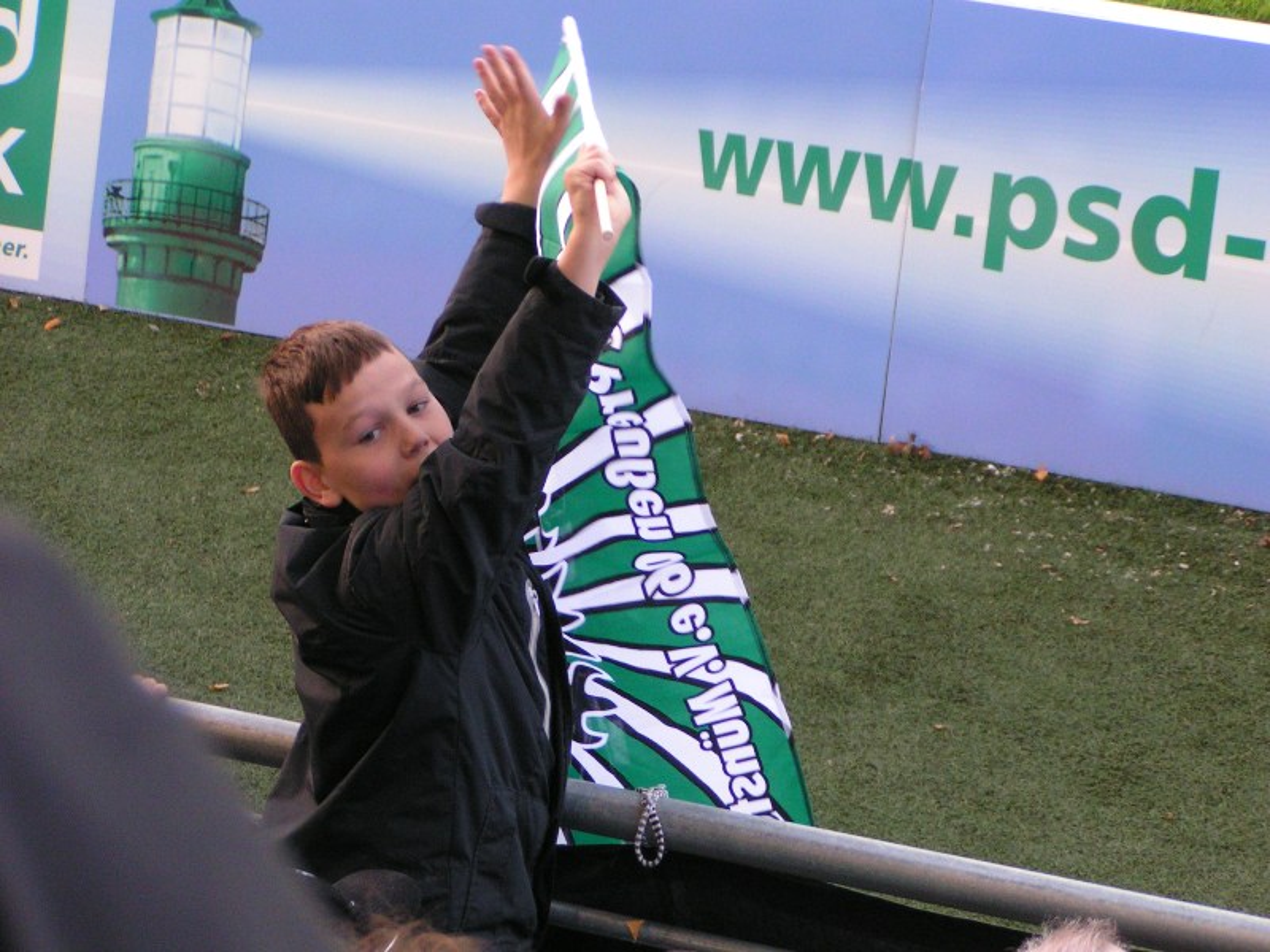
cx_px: 635
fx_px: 4806
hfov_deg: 15.1
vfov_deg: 11.3
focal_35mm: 131
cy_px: 476
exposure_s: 1/80
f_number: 3.5
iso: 200
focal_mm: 20
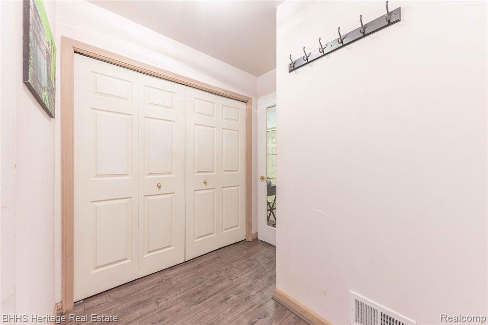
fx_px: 163
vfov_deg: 90.0
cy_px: 162
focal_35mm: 12
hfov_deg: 112.6
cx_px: 244
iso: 1000
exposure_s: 1/80
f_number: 6.3
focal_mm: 12
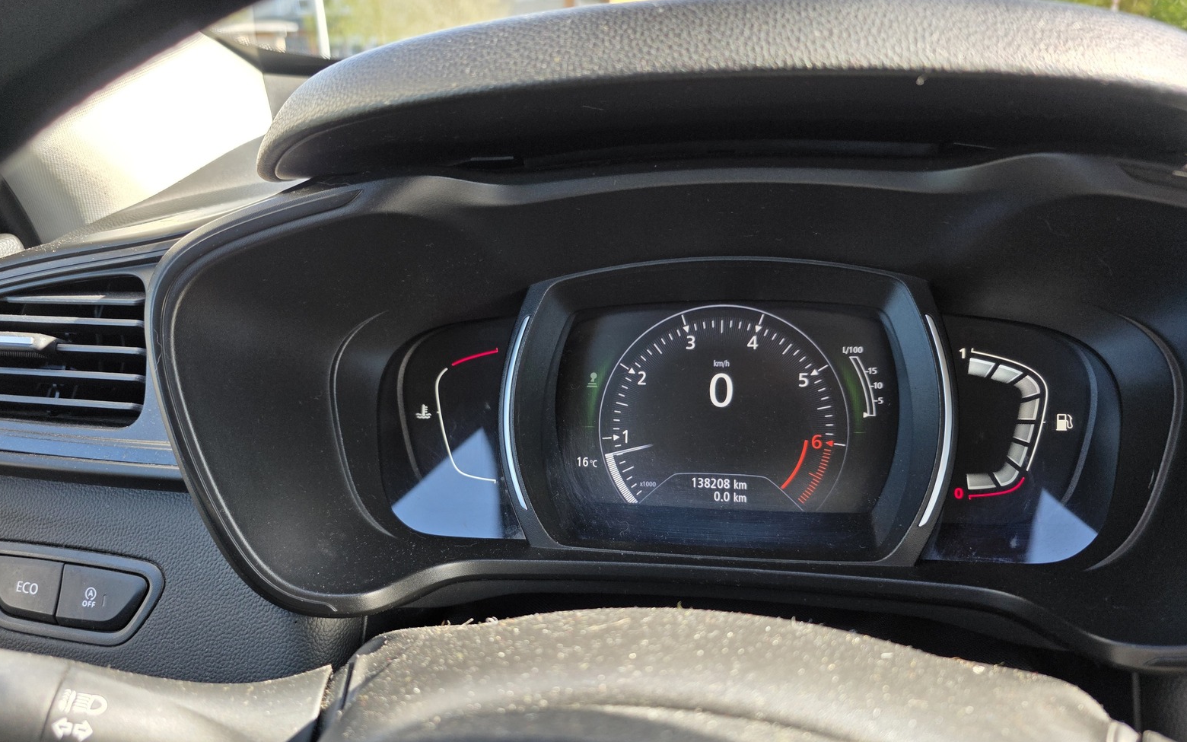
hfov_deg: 72.5
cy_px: 396
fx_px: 809
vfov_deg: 49.2
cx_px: 600
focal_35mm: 25
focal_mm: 6.3
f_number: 1.7
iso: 50
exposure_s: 1/180
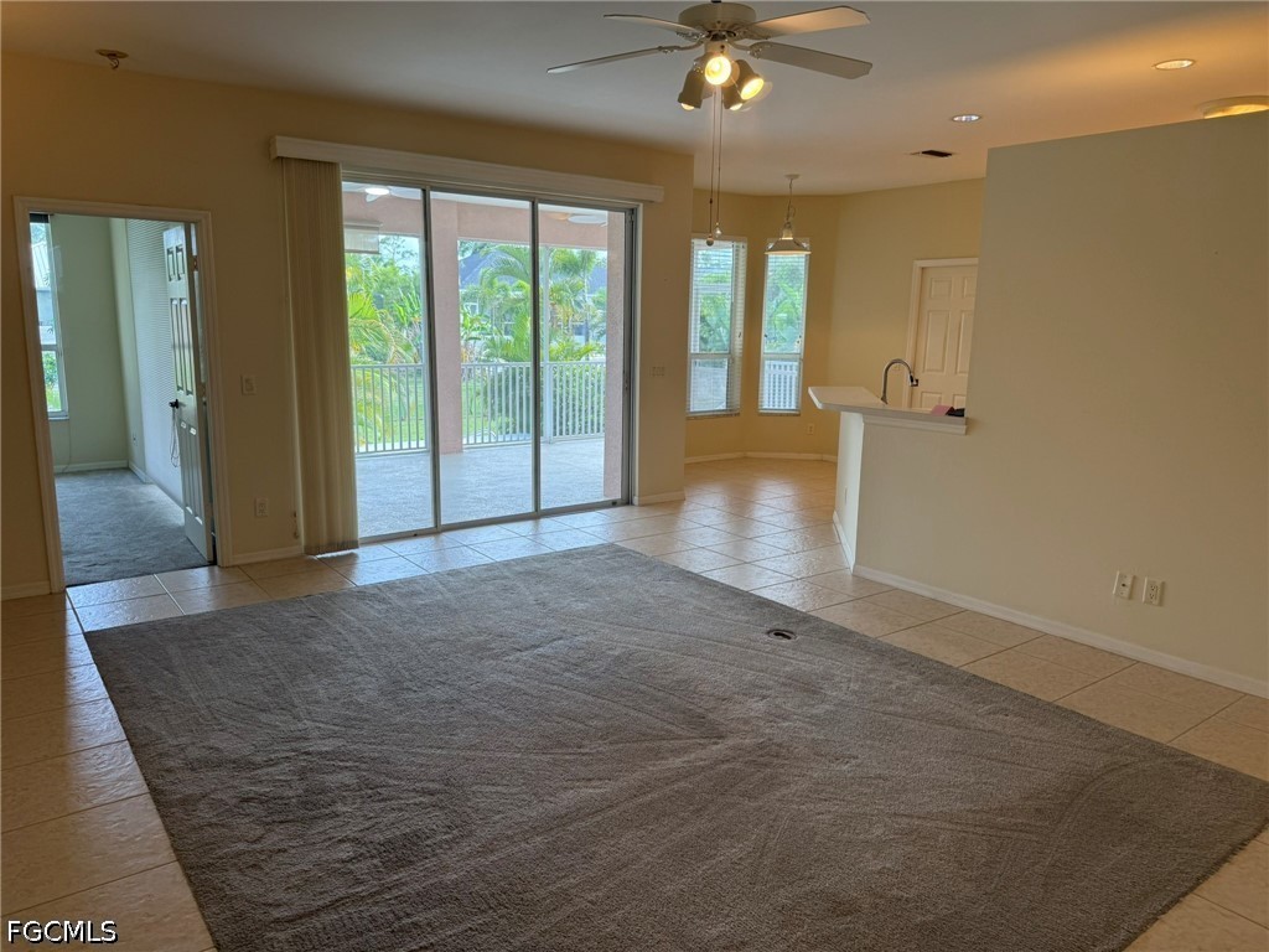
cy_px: 476
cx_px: 634
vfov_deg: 56.8
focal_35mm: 24
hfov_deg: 71.6
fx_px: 880
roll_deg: -0.7
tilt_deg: -9.4
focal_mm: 6.76
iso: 80
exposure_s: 1/148
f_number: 1.78
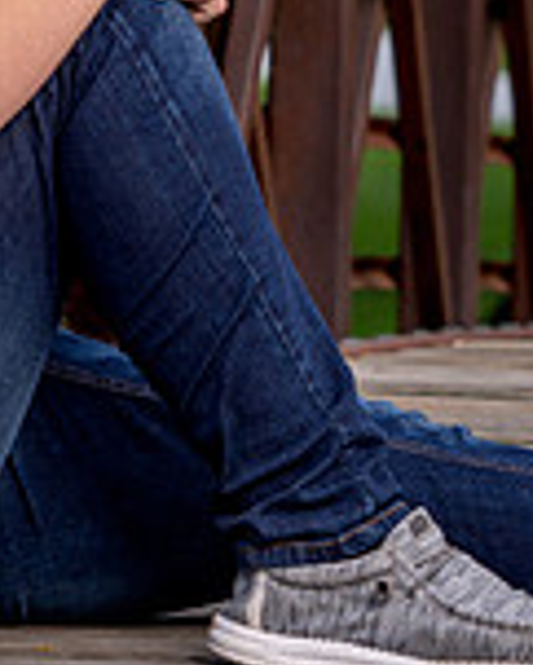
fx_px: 6067
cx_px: -88
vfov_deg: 6.3
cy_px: 35
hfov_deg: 5.0
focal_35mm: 308
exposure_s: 1/160
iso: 160
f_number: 5
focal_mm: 110
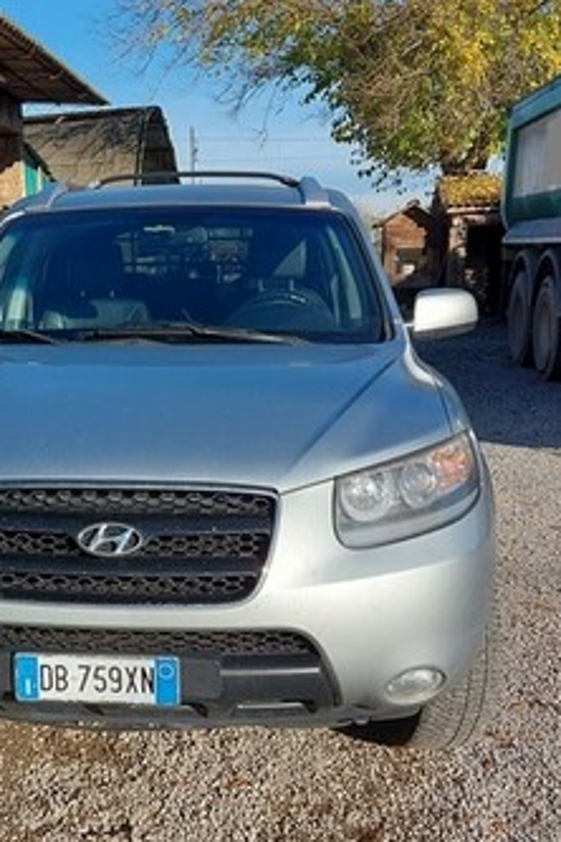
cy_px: 491
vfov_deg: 43.5
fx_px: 1052
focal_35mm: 45
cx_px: 119
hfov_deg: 29.2
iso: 32
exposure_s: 1/983
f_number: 1.8
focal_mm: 5.23
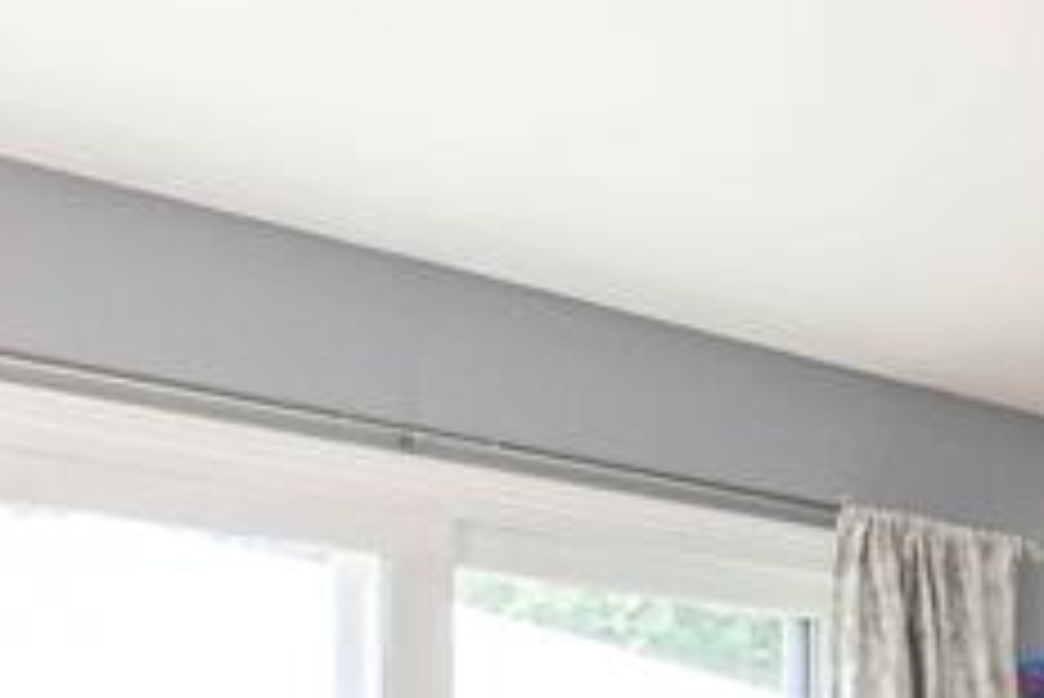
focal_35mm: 53
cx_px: 1796
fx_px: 1538
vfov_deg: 22.3
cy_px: 957
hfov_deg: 23.4
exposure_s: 1/80
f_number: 6.3
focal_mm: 12
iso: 1000
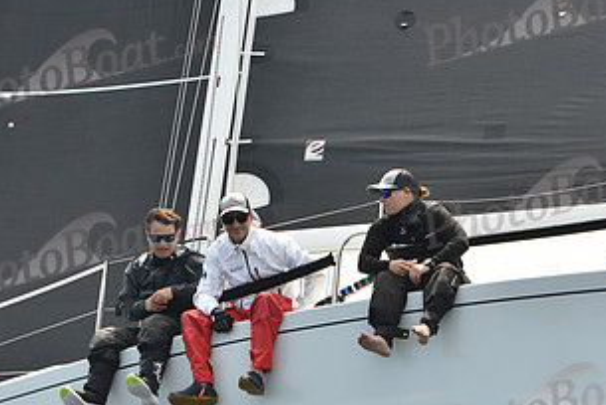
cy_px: 329
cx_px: 322
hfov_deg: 15.4
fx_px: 2241
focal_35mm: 133
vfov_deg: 10.3
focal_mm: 70
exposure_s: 1/800
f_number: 6.3
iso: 250
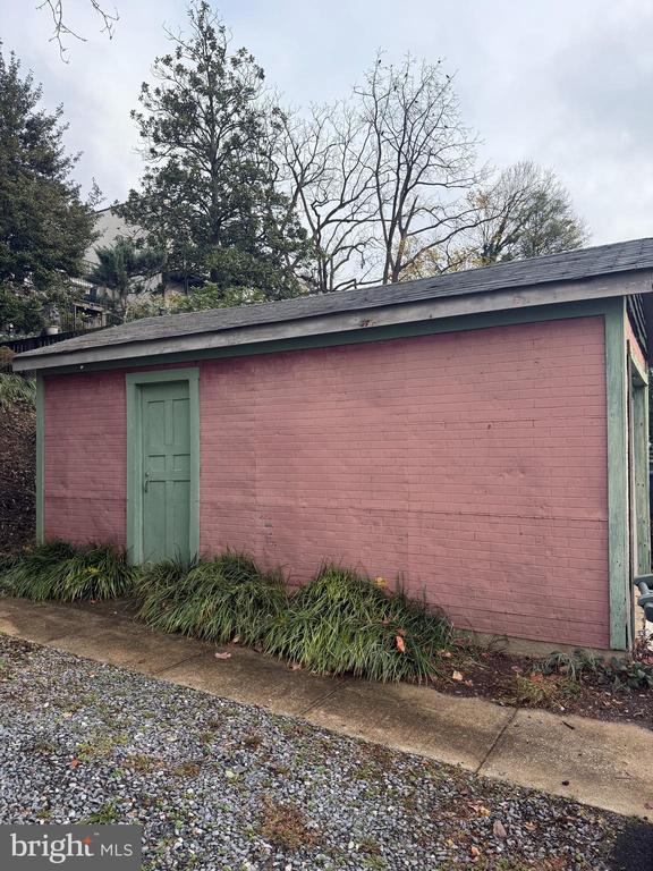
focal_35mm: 24
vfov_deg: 71.6
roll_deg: +0.0
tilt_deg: +2.7
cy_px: 436
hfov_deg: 56.8
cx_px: 326
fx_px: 604
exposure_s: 1/1046
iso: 100
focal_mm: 6.76
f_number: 1.78
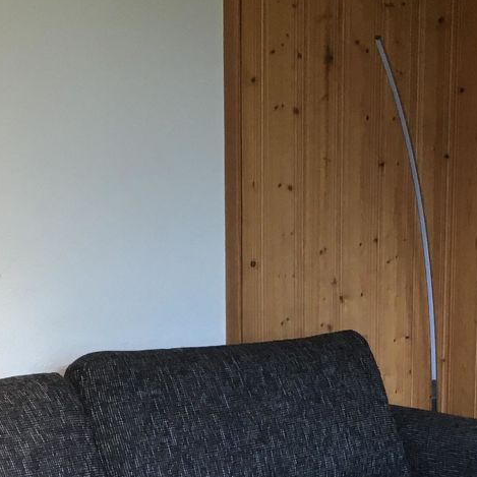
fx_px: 1746
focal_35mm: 112
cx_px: 255
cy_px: 557
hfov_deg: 15.6
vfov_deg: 15.1
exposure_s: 1/33
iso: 80
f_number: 2.2
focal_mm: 4.15
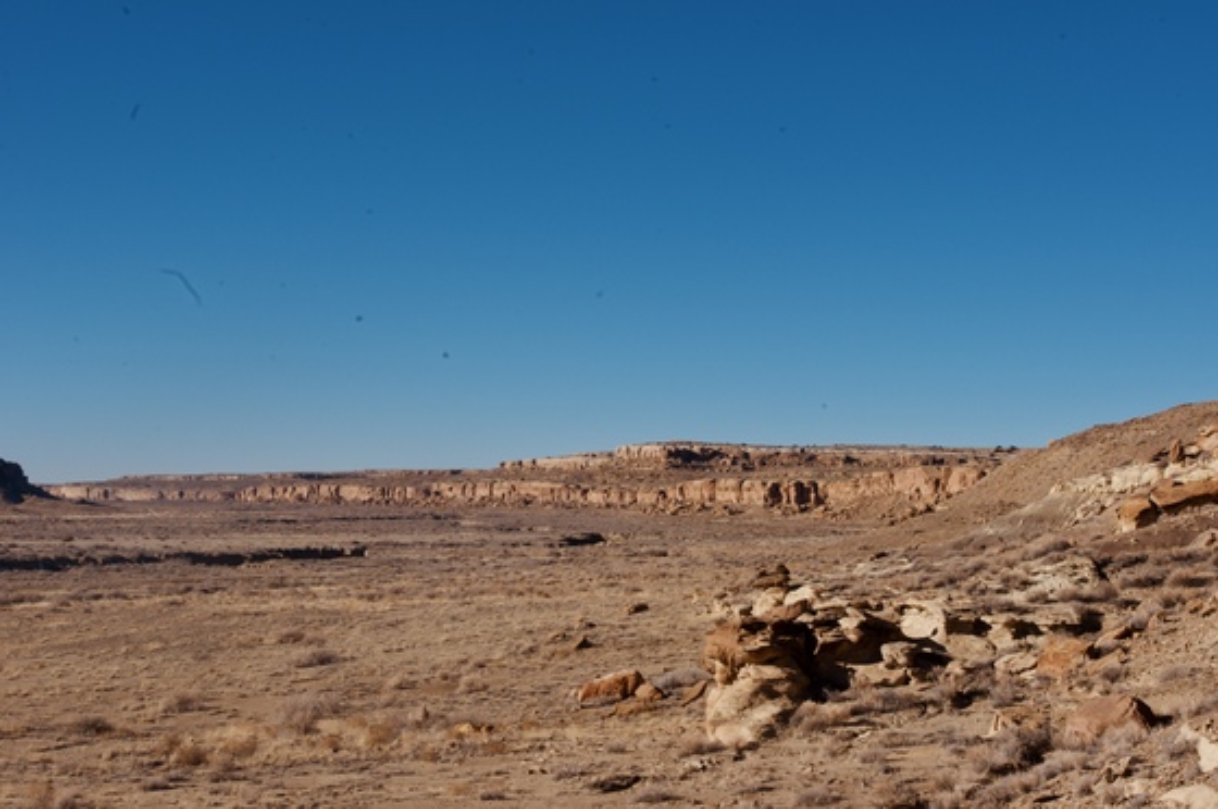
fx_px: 2028
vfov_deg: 22.6
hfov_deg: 33.4
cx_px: 609
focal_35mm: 60
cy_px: 404
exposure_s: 1/60
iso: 100
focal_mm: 40
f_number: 20
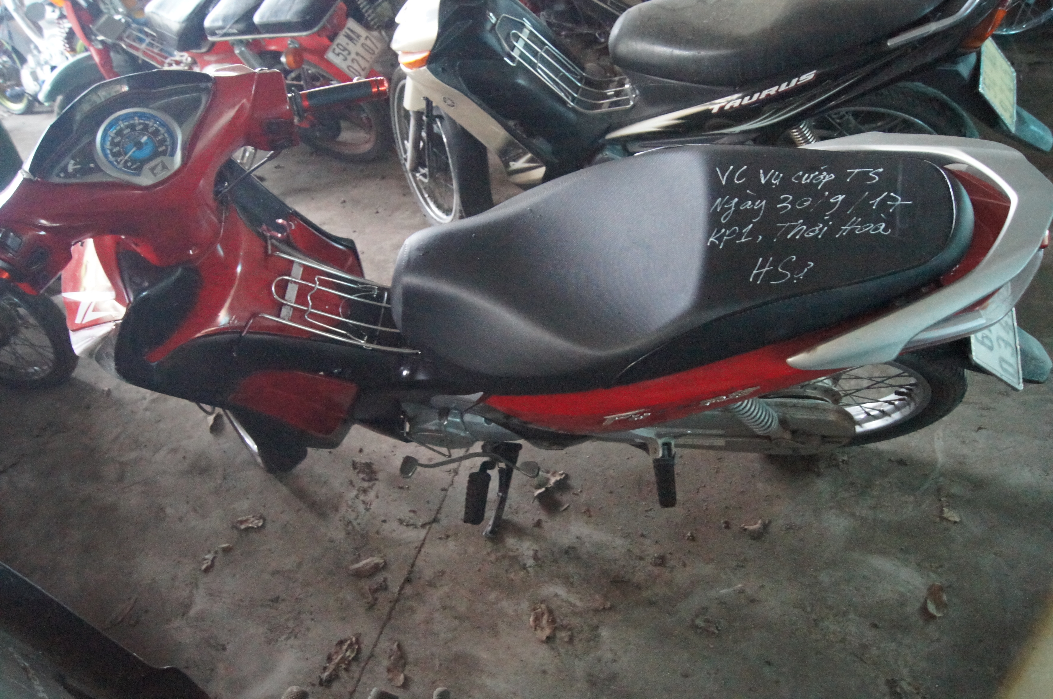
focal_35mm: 27
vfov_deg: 47.8
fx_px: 789
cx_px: 526
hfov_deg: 67.5
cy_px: 350
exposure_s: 1/15
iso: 6400
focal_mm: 18
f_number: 5.6
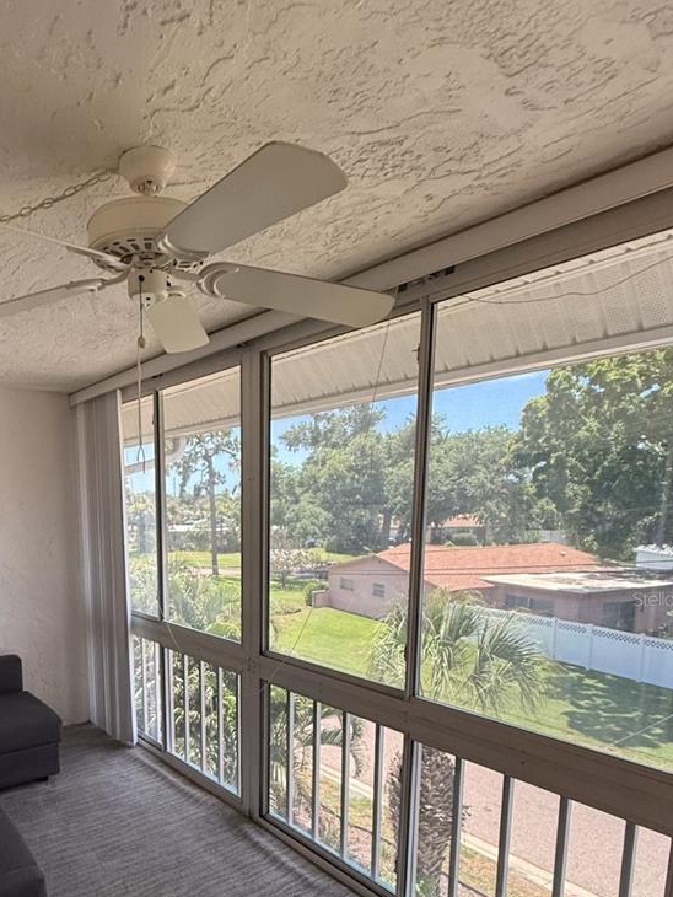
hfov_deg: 56.0
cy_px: 598
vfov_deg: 71.7
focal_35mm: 23
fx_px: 596
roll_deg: +0.6
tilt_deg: -7.4
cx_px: 167
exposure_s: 1/120
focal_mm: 2.22
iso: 250
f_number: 2.2
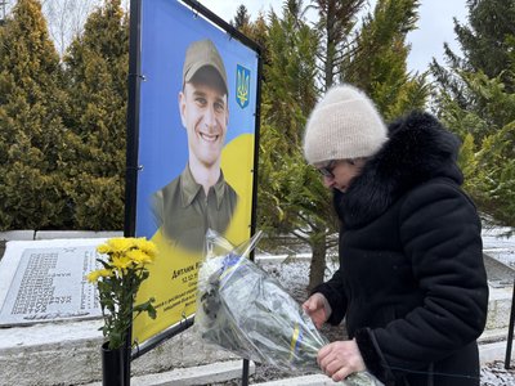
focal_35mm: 26
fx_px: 387
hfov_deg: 67.3
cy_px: 193
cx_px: 258
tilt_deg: -5.0
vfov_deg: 53.1
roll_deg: -2.2
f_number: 1.6
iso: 64
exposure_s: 1/121
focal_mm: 5.96
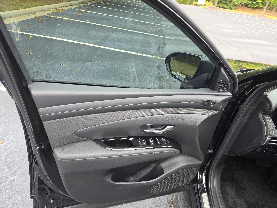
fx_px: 184
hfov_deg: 73.9
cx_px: 138
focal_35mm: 23
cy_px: 104
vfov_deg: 58.9
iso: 64
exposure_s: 1/180
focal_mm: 6.5
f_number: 1.4
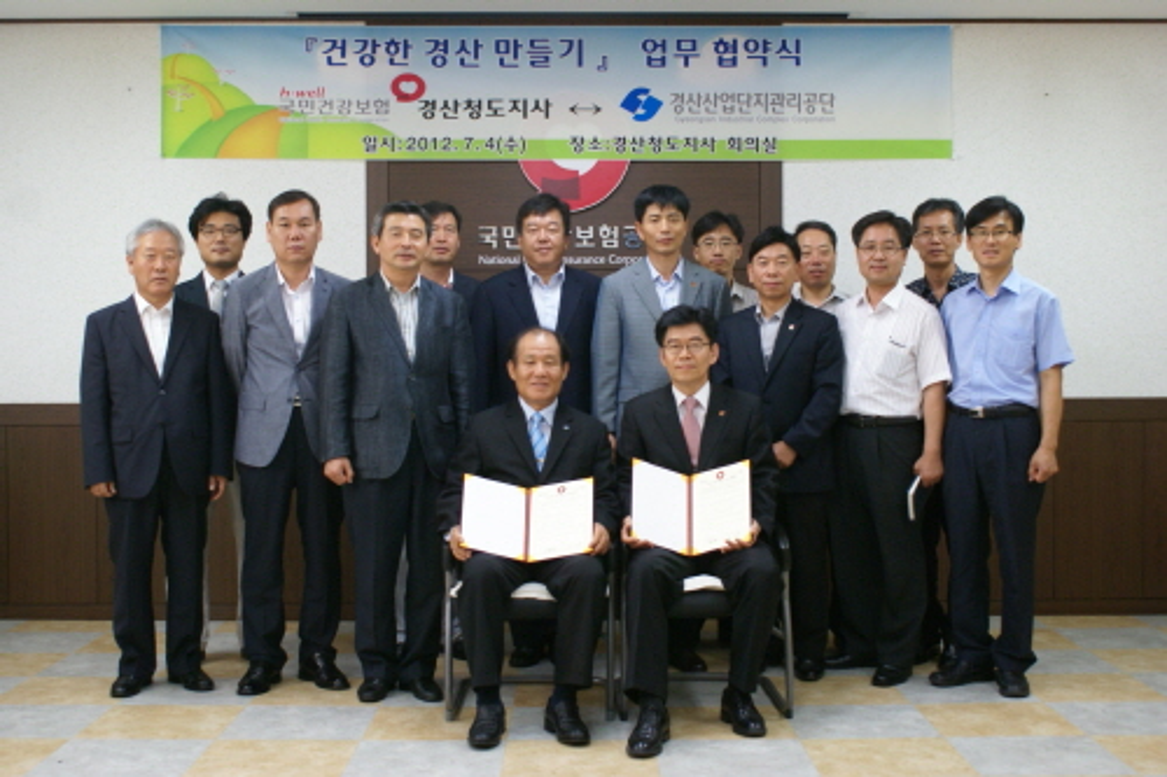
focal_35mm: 42
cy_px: 388
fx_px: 1361
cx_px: 584
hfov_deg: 46.4
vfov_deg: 31.9
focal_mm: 28
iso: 400
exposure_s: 1/40
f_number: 5
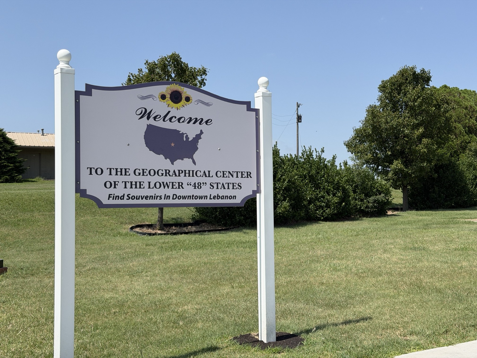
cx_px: 238
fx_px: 661
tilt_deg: +2.5
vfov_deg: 30.3
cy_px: 179
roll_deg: +1.1
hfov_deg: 39.7
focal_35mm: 48
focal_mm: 6.76
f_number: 1.78
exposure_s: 1/6024
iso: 64
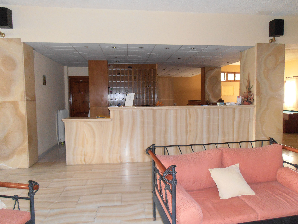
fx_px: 207
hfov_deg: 71.6
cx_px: 149
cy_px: 112
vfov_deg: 56.8
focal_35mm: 24
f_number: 3
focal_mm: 4.2
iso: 200
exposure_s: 1/30
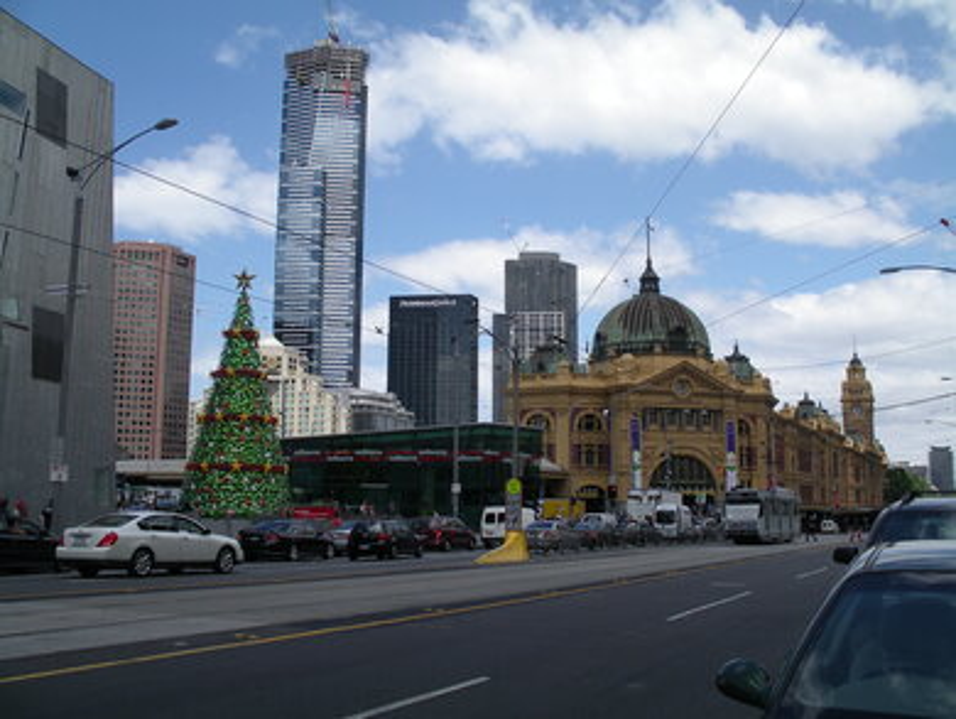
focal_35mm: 37
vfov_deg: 38.7
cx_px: 478
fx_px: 1022
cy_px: 360
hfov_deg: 50.1
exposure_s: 1/250
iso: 80
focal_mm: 7.8
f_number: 6
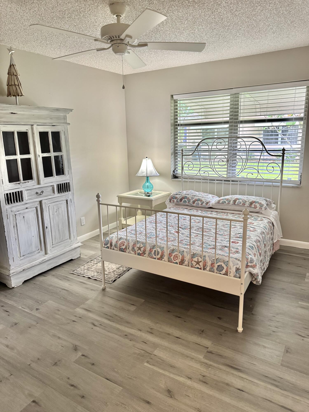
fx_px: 286
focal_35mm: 24
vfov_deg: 71.6
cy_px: 206
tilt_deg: -14.3
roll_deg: +2.0
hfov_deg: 56.8
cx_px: 154
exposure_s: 1/60
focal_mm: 6.76
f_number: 1.78
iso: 640
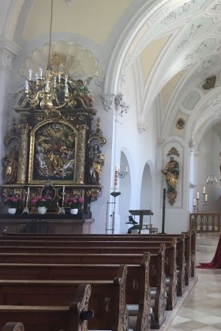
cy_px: 158
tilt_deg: +5.6
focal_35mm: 46
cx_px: 242
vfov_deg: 42.7
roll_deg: -1.1
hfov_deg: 26.9
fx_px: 424
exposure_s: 1/33
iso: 25
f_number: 2.2
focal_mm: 4.15
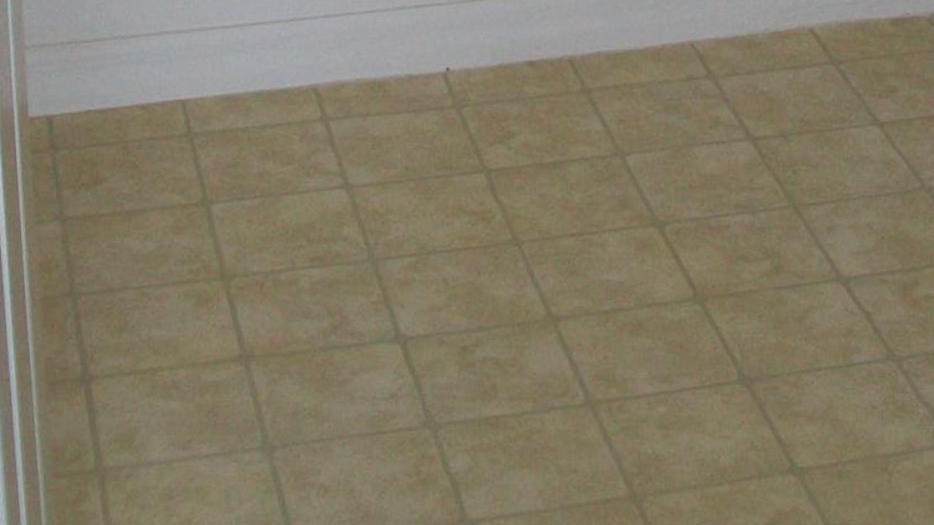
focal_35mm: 105
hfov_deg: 20.1
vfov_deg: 10.6
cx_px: 764
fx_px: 2600
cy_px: -499
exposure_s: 1/125
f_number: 2.7
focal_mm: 6
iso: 64
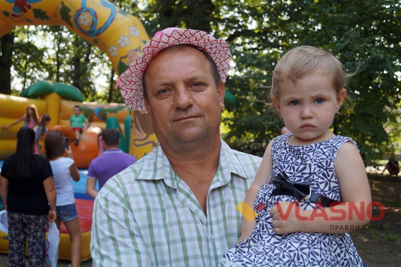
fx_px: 367
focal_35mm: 33
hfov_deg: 57.3
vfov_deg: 39.9
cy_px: 134
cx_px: 200
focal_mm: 22
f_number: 4
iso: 125
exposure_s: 1/160
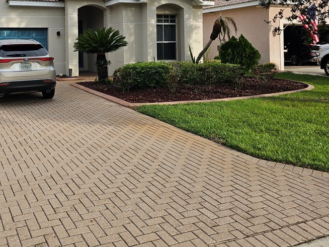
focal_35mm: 36
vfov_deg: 38.5
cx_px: 75
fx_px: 342
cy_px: 56
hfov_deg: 48.9
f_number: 1.7
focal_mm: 6.3
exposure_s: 1/382
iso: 10
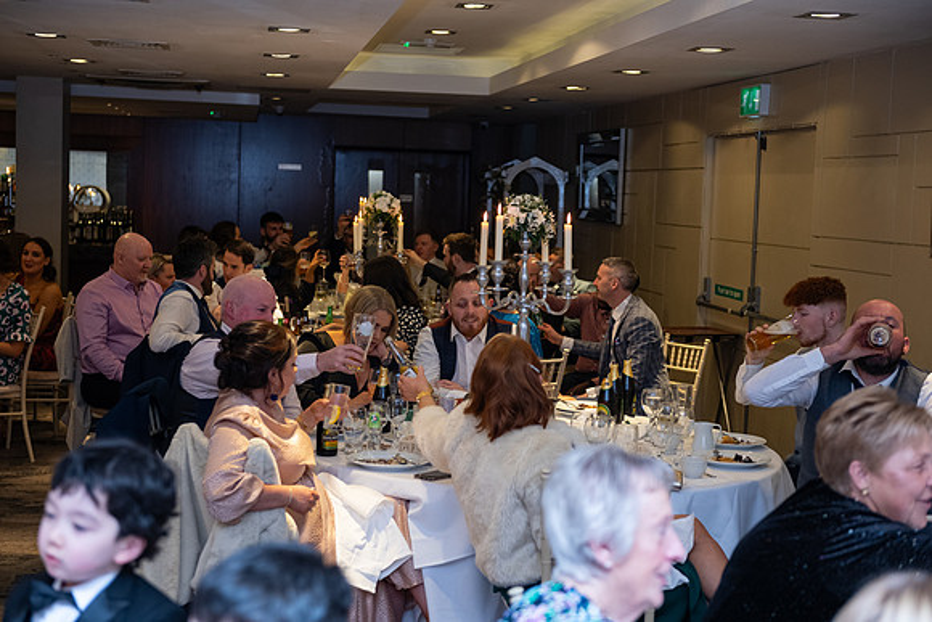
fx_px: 1554
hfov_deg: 33.4
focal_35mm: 60
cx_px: 466
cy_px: 311
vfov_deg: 22.6
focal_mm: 60
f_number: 3.5
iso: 1000
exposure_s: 1/160
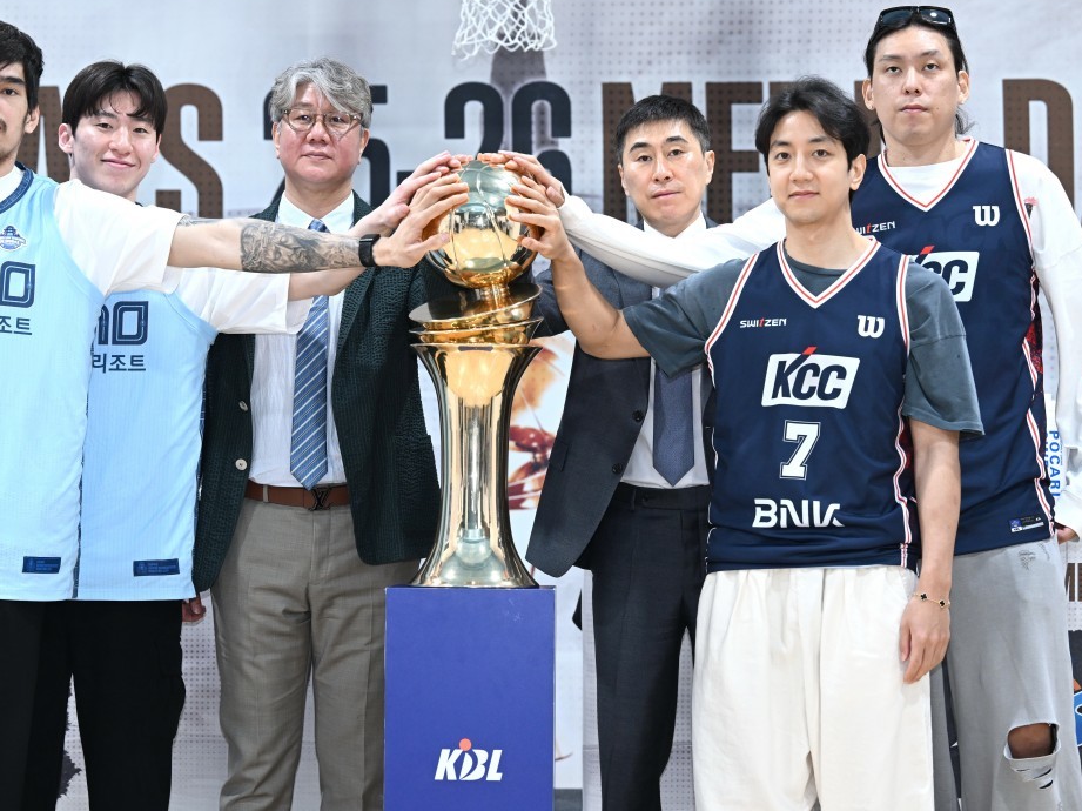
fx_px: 3218
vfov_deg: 14.4
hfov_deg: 19.1
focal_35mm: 103
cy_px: 401
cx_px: 423
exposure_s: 1/250
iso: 1250
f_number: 3.5
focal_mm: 82
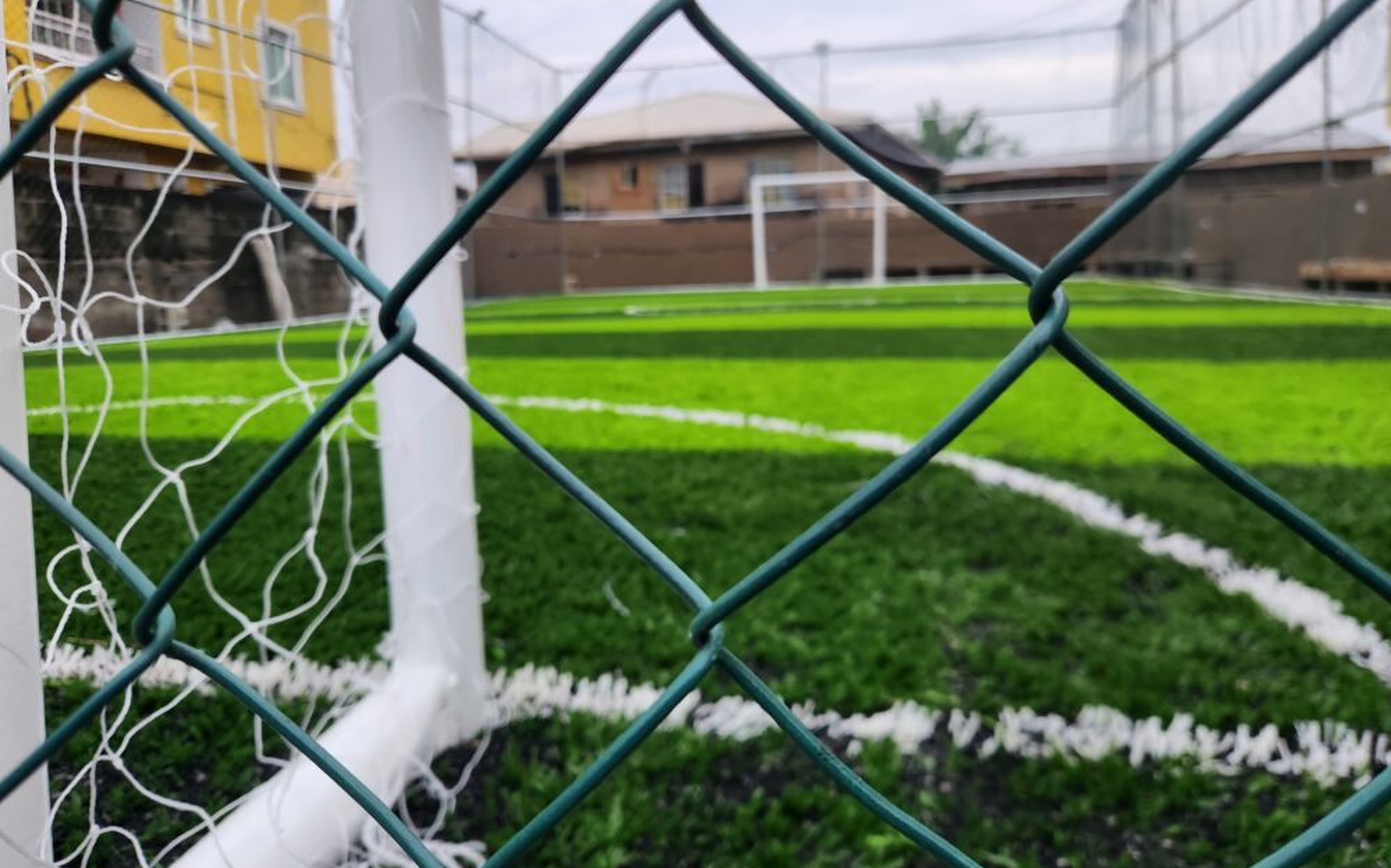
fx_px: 948
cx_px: 691
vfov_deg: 49.2
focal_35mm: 25
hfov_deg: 72.6
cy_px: 416
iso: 125
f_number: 1.8
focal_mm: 5.4
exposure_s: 1/100
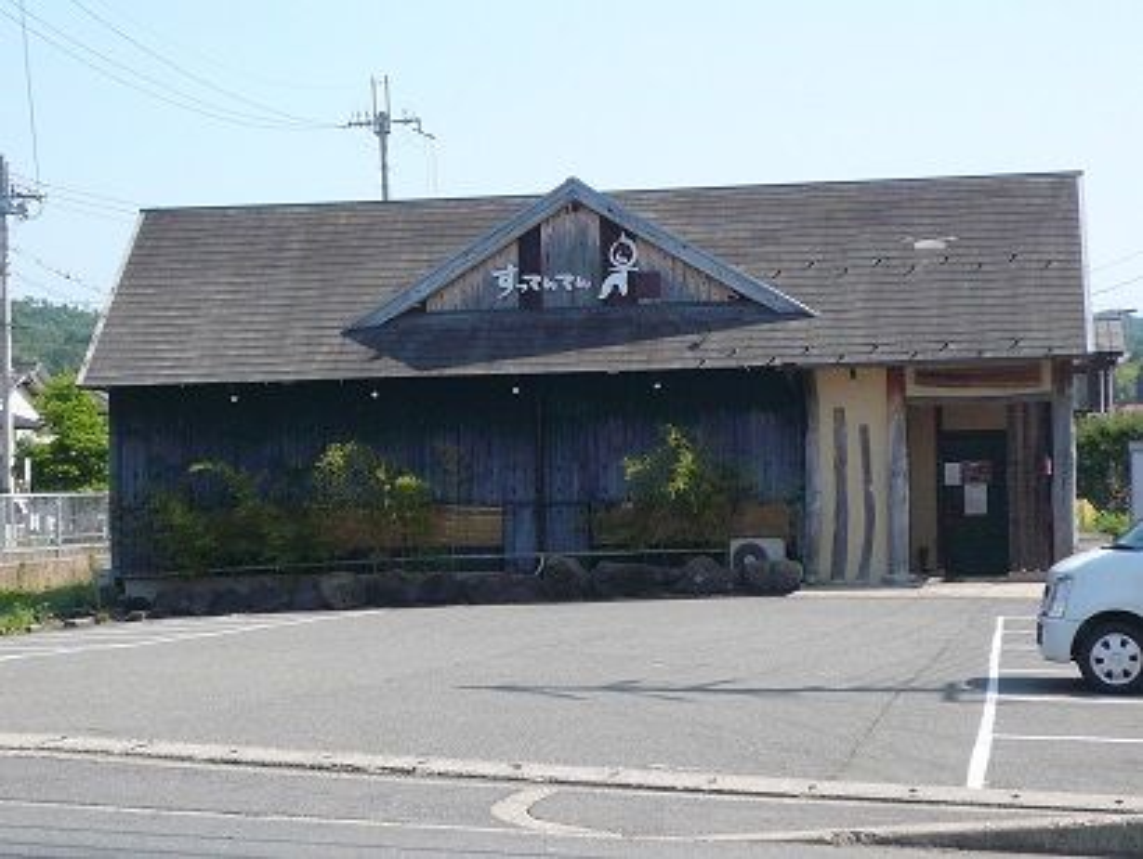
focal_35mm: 80
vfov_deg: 18.5
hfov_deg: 24.4
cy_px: 430
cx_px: 572
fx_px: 2643
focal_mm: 8.8
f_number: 3.8
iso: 100
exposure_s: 1/500
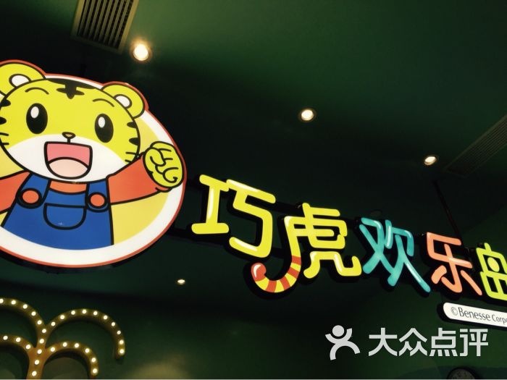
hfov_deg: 61.7
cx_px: 254
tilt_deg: +40.2
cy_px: 190
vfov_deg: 48.2
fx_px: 425
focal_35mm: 29
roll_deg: +6.7
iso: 32
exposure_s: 1/186
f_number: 2.2
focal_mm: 4.15
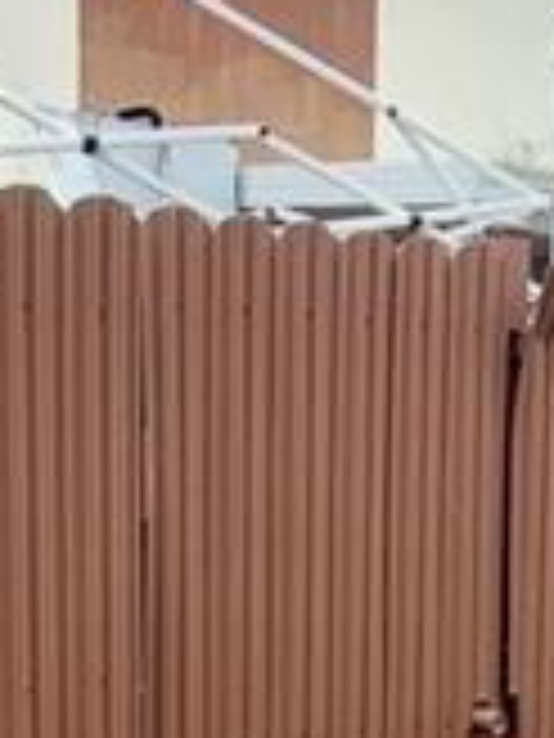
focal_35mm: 95
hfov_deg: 15.6
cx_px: 266
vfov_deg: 19.3
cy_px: 909
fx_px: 2027
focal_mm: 1.74
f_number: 2.2
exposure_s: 1/204
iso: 50
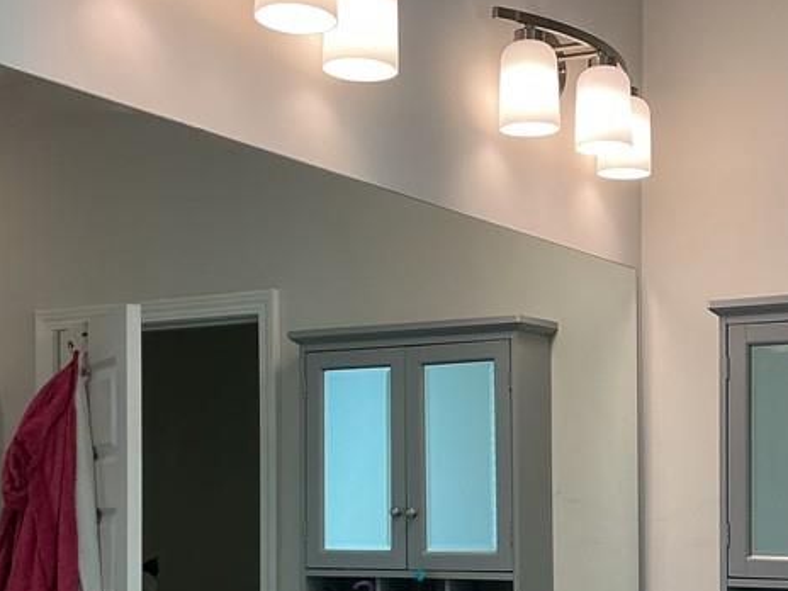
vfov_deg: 22.7
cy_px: 453
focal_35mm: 64
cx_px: 540
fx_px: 1457
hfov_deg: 30.0
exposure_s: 1/100
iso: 32
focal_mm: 3
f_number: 1.8
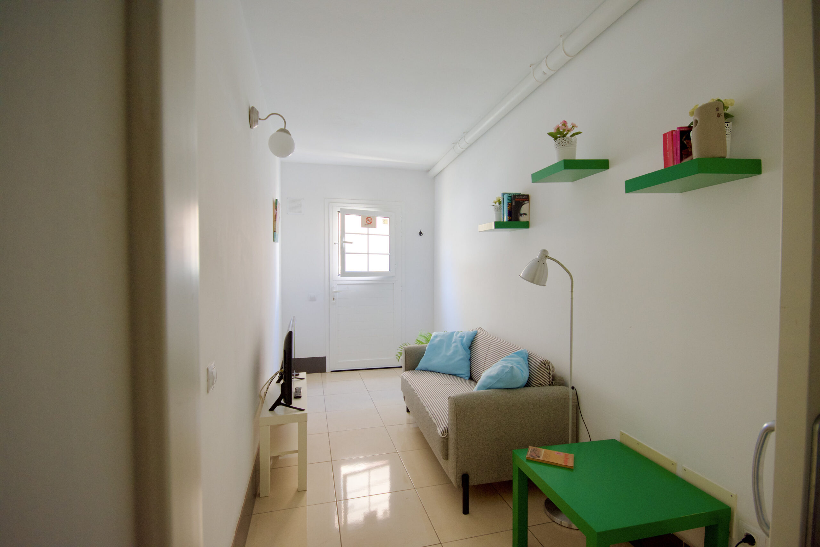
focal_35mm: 16
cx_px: 410
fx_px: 376
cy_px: 274
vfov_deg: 72.1
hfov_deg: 95.0
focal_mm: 11
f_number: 5.6
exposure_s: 1/50
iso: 800
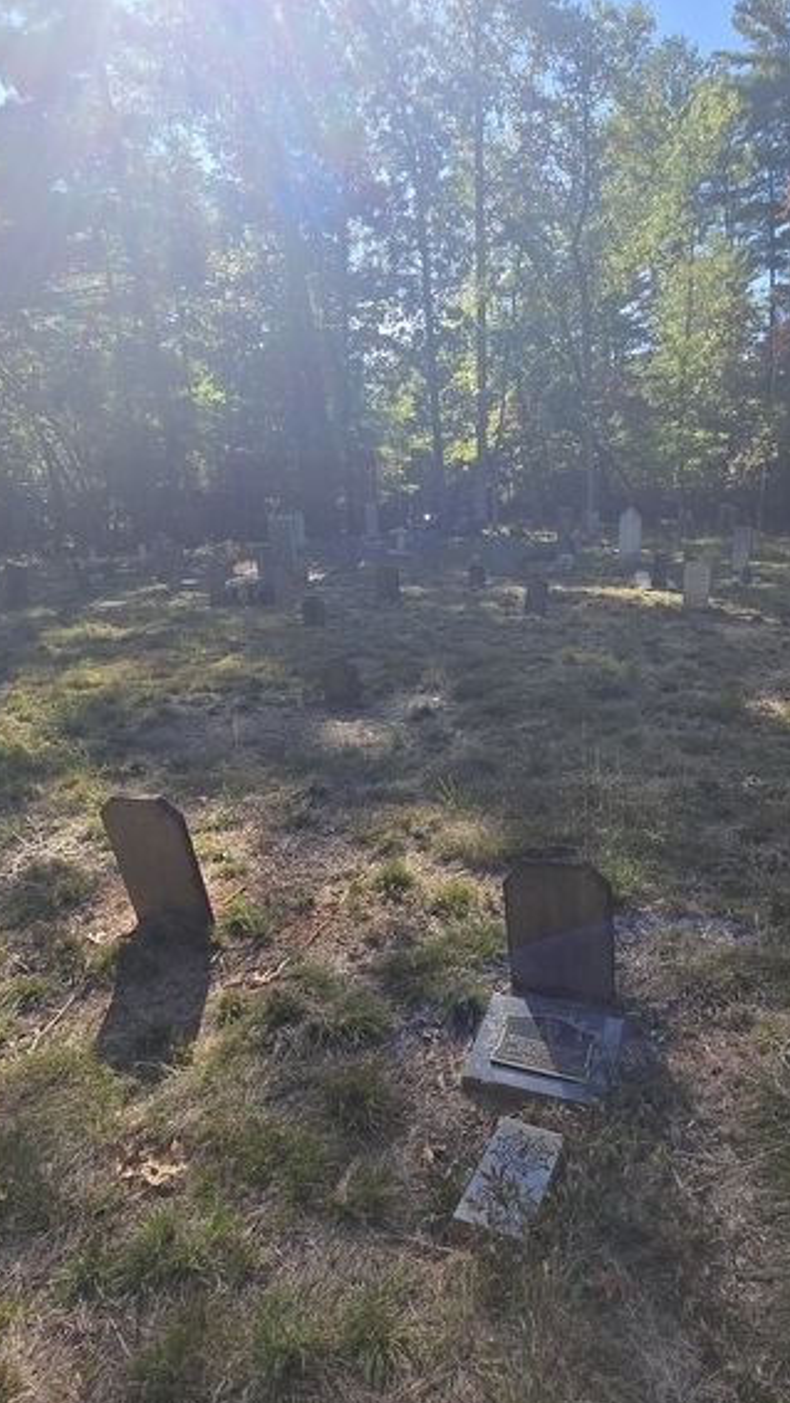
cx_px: 473
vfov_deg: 86.6
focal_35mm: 20
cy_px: 708
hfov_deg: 55.5
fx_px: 745
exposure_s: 1/1571
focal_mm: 2.2
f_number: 2.2
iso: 50
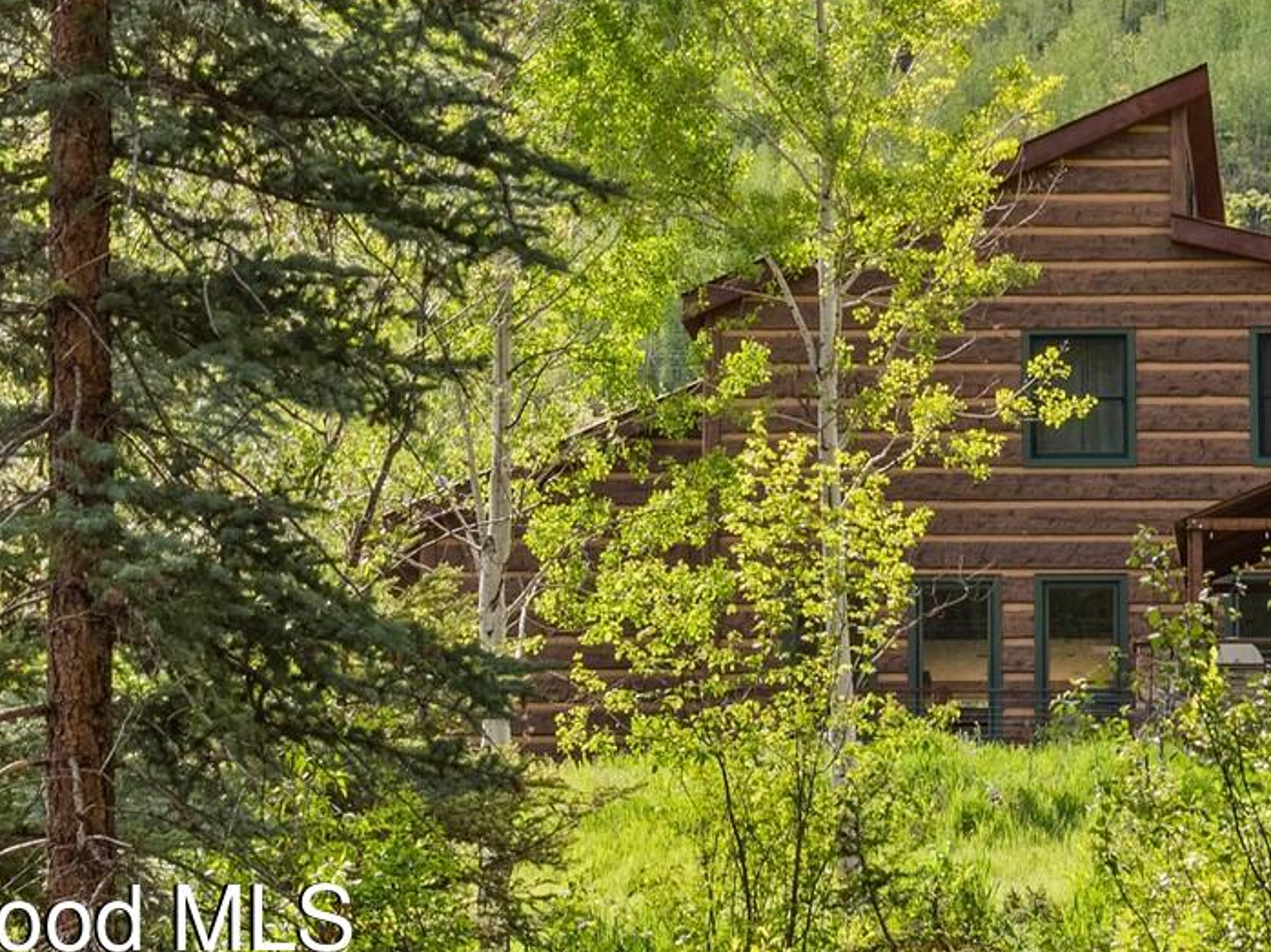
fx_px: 6827
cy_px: -572
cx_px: 1133
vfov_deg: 7.8
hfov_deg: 10.6
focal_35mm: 186
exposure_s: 1/60
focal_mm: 50
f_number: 9
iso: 400
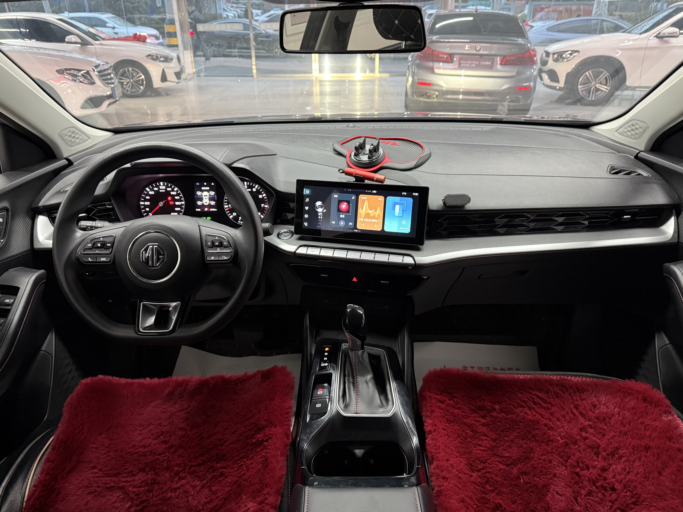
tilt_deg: -26.2
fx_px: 474
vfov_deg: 56.8
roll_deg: +0.2
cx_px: 342
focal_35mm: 24
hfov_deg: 71.6
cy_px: 256
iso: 640
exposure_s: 1/33
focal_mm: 6.76
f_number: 1.78
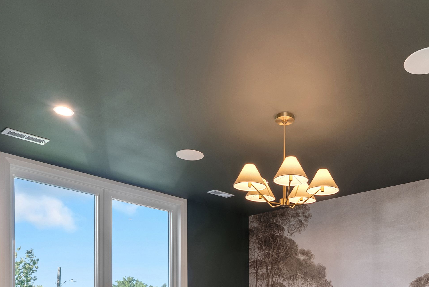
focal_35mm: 33
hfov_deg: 55.6
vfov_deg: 34.6
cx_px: 278
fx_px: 399
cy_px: 308
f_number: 7.1
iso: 400
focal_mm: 15.2
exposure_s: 1/200
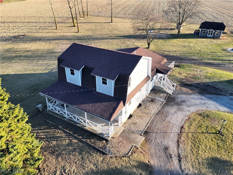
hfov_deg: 71.6
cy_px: 88
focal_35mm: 24
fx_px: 162
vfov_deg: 56.8
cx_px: 116
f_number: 1.7
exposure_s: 1/2000
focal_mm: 6.72
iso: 360
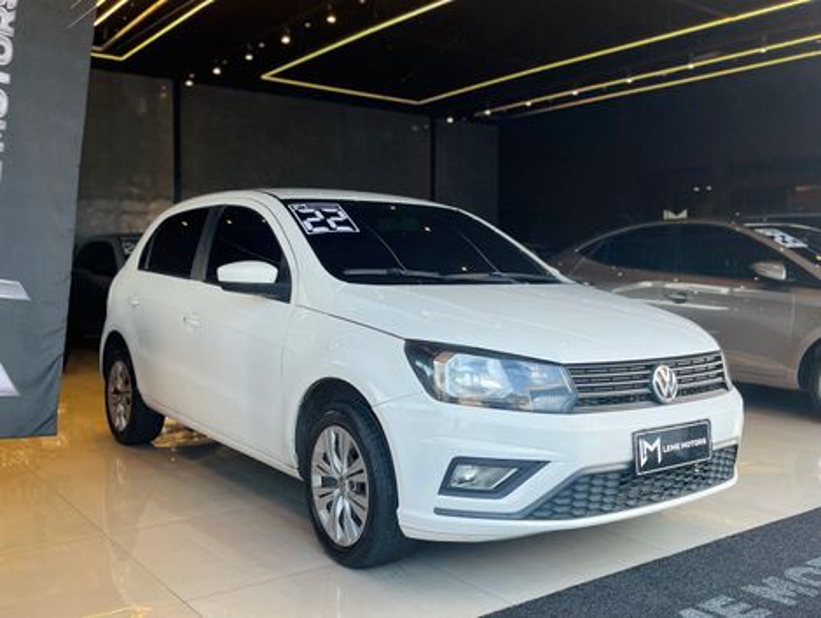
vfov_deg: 53.2
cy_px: 309
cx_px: 410
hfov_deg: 67.2
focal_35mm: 26
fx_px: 618
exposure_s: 1/120
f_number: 1.6
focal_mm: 5.1
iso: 40
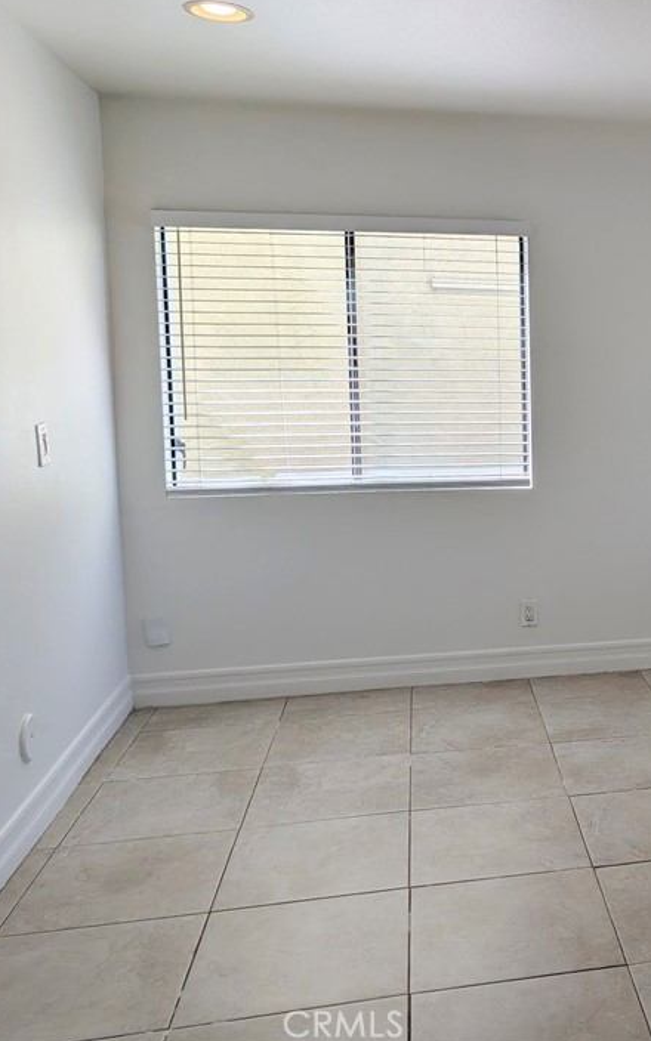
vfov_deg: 52.7
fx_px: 1050
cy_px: 478
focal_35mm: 37
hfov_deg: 31.1
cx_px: 695
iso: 18
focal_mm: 6.9
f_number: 1.68
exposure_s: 1/291
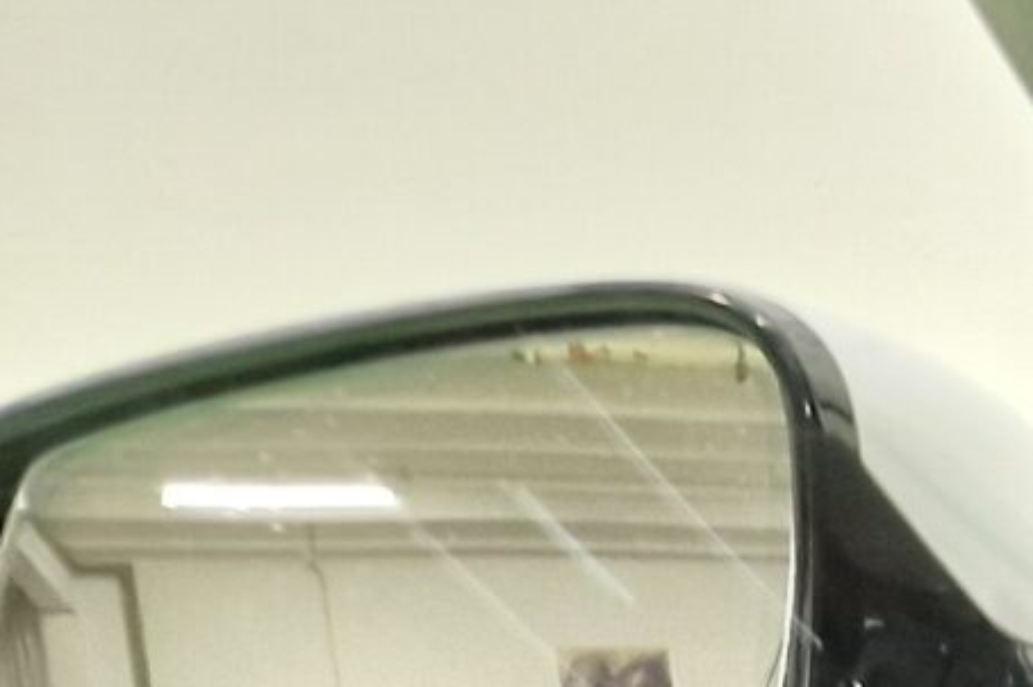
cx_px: 2908
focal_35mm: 135
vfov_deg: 8.8
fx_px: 3871
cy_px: 1888
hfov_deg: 11.1
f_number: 1.8
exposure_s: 1/33
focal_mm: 6.4
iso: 400
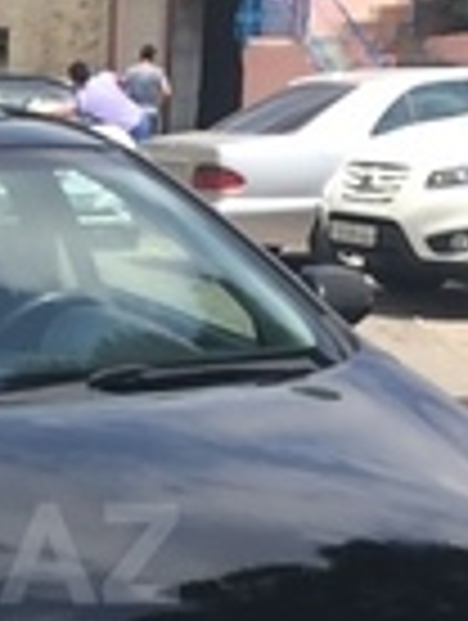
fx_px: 1869
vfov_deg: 18.6
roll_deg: +2.0
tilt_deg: -15.6
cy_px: 554
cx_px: -166
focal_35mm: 104
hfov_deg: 13.7
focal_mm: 4.15
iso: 32
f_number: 2.2
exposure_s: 1/1443
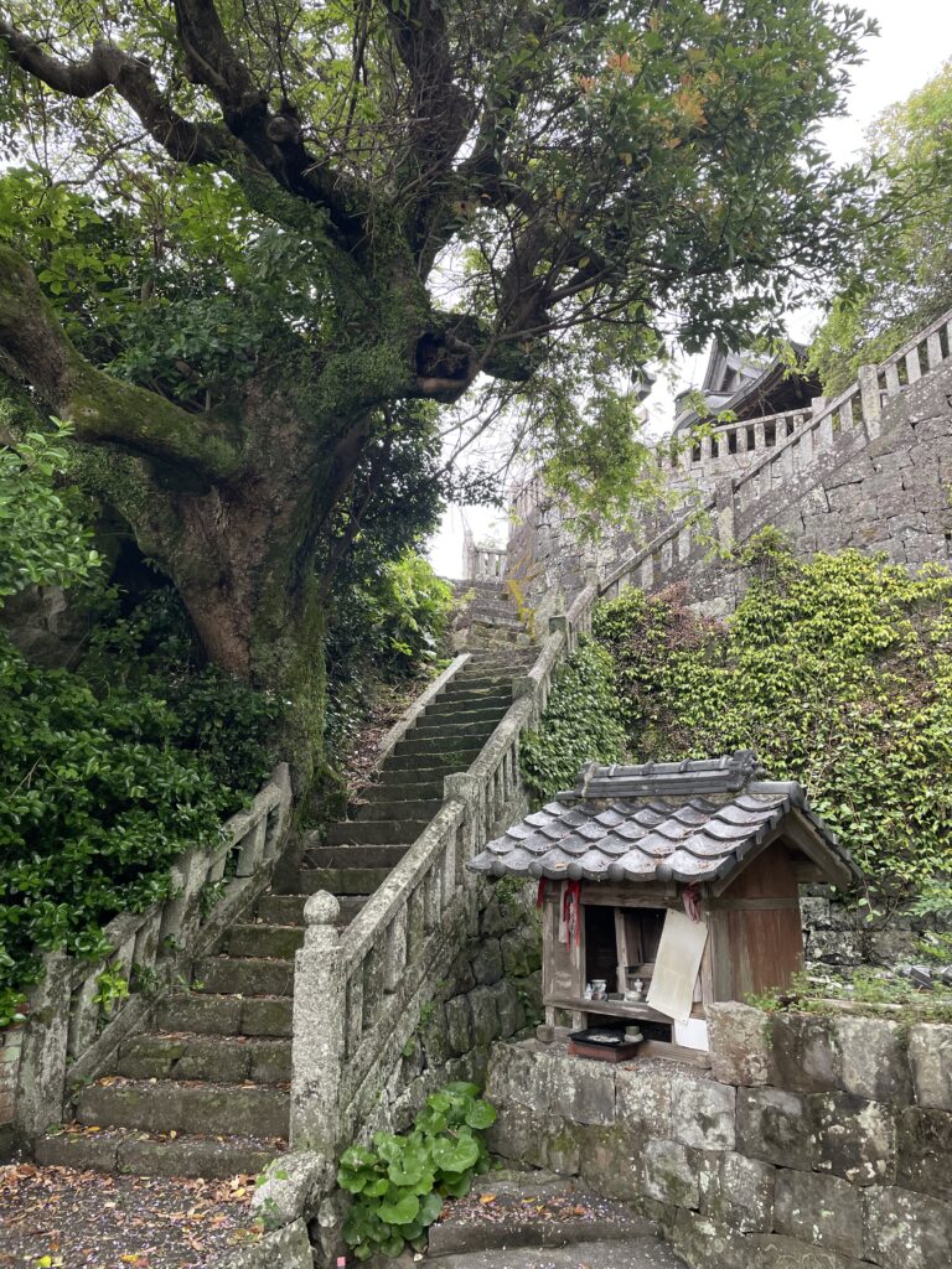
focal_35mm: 26
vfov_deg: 67.3
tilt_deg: +17.9
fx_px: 953
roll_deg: -0.2
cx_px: 476
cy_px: 634
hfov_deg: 53.1
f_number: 1.6
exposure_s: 1/121
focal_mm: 4.2
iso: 64
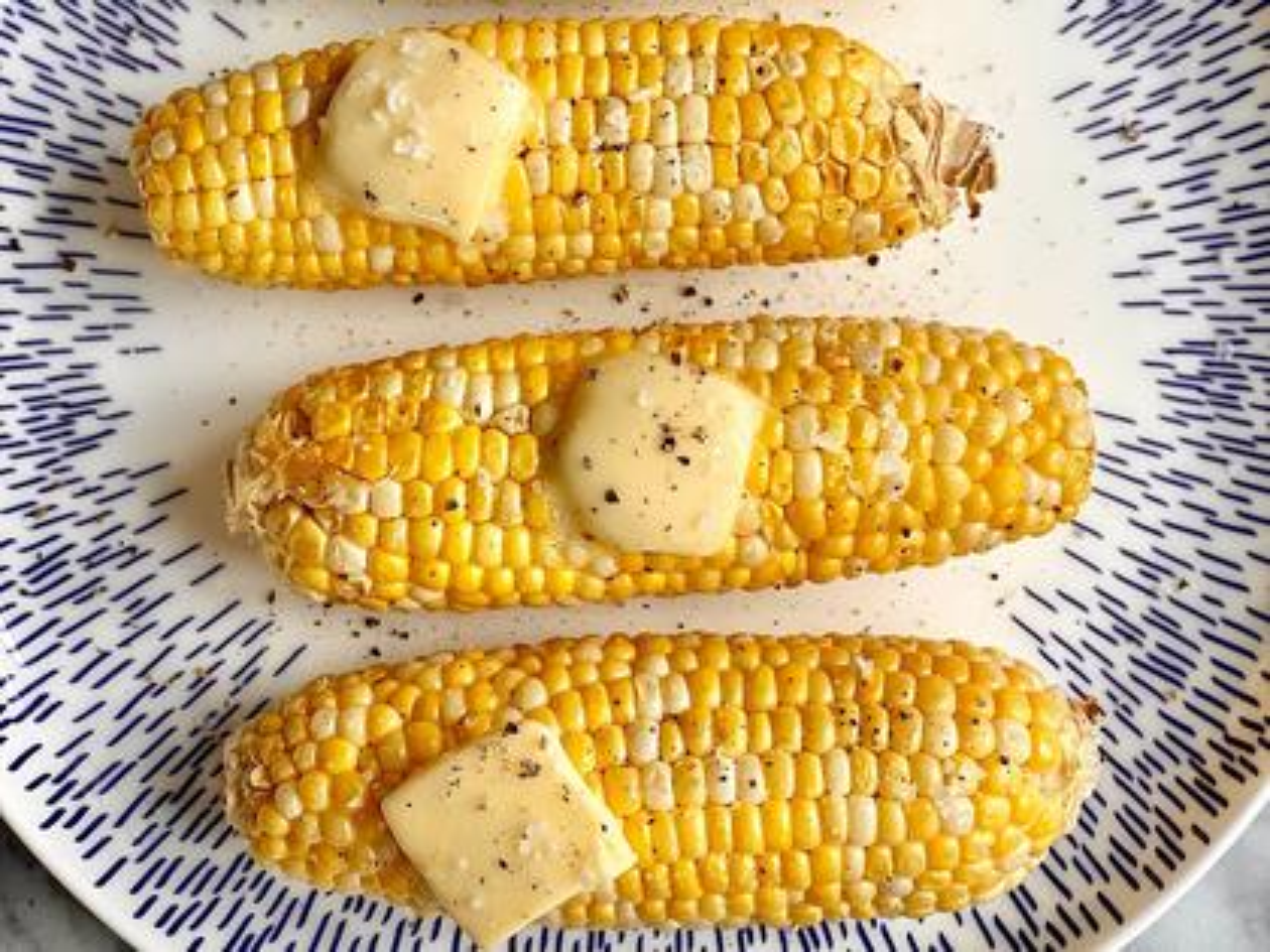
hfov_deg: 36.8
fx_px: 1908
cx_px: 635
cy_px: 476
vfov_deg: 28.0
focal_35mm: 52
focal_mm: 6
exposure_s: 1/122
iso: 50
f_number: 2
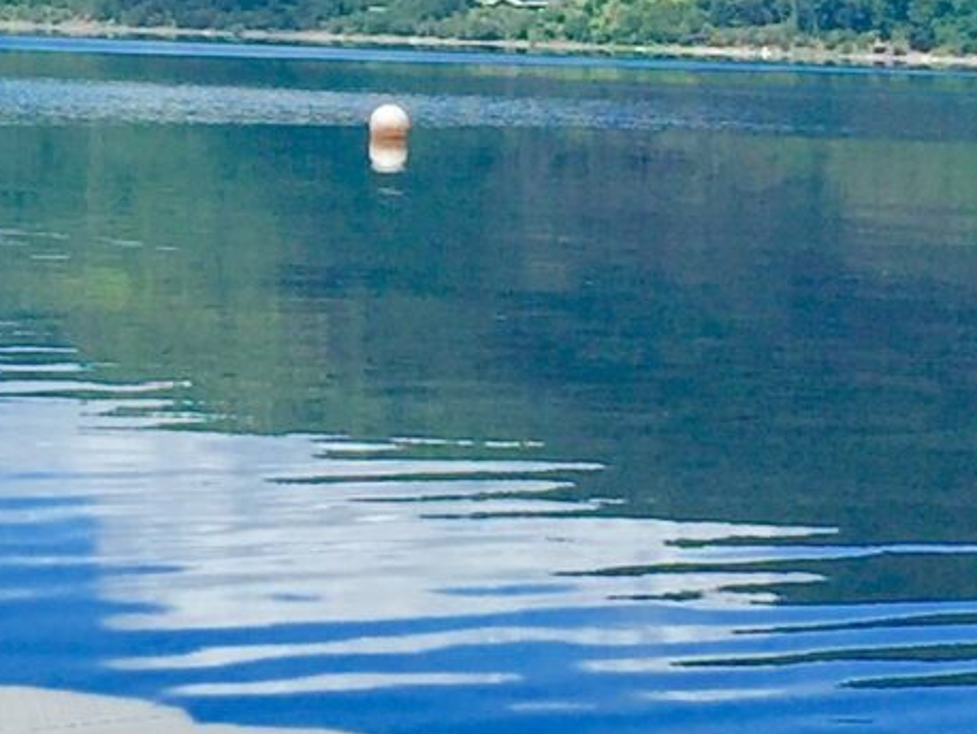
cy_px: 62
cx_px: 139
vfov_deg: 9.1
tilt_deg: +0.3
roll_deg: -1.8
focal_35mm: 162
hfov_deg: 12.1
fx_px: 4575
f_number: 2.2
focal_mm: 4.15
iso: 32
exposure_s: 1/2083
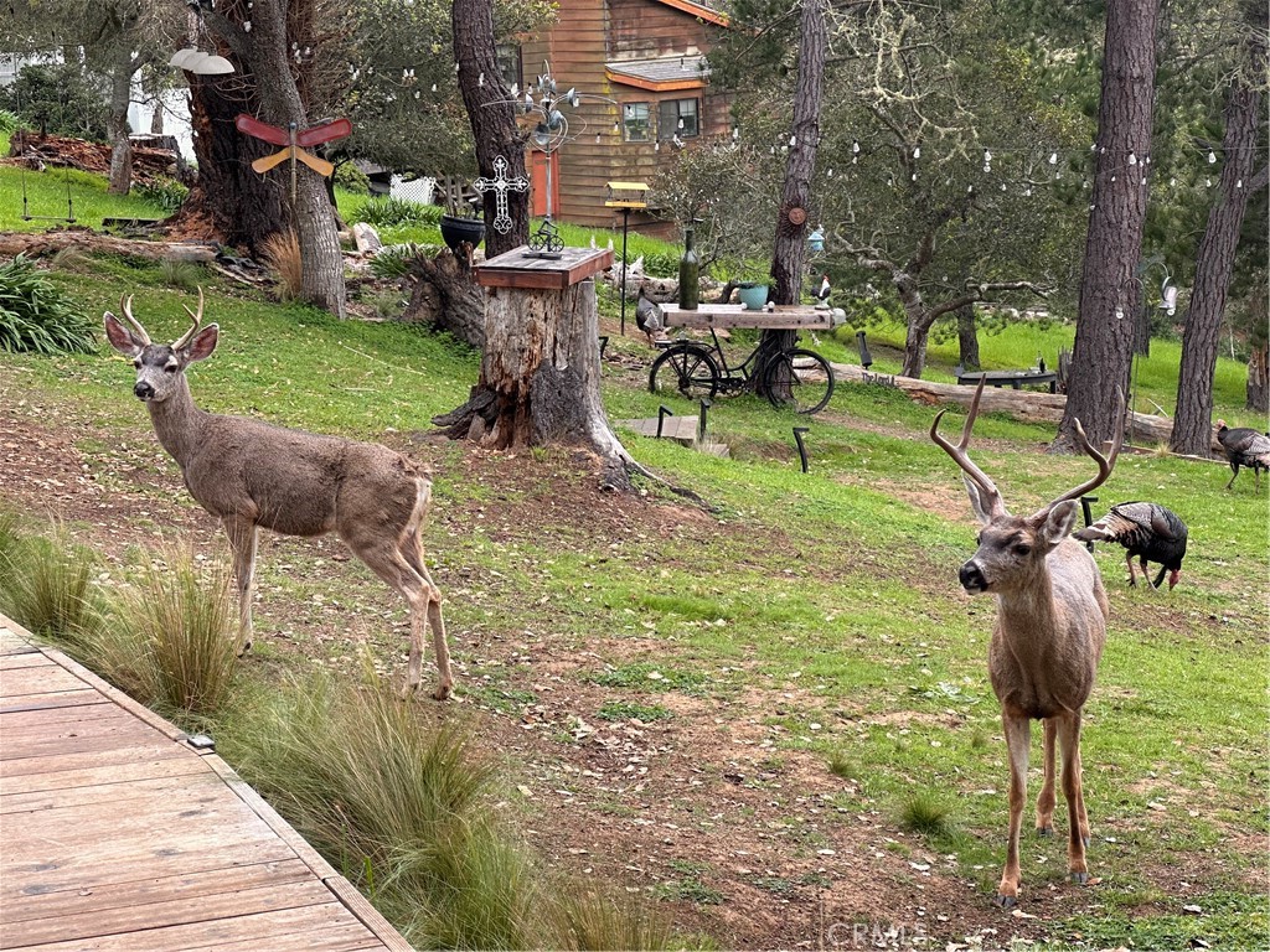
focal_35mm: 77
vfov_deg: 19.1
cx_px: 635
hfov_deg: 25.3
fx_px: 2825
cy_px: 476
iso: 64
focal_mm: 9
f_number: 2.8
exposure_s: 1/99
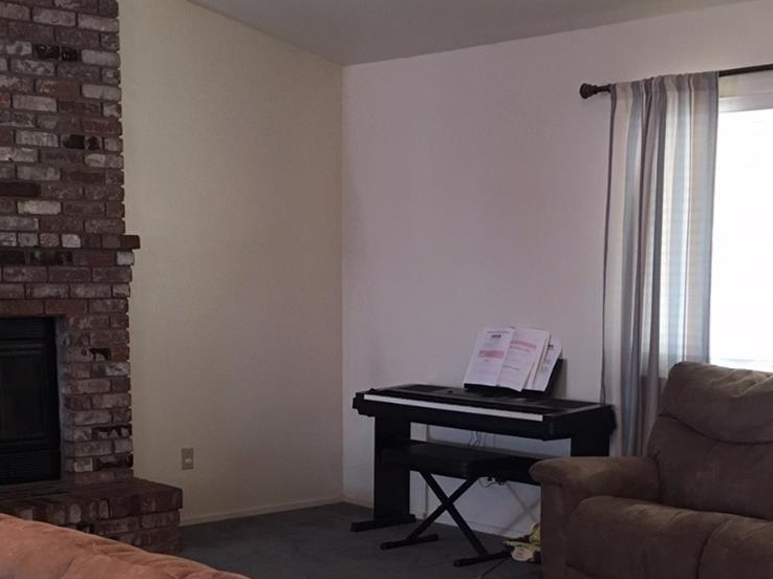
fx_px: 1317
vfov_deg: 24.3
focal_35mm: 59
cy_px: 491
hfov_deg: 32.7
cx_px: 391
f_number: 2.2
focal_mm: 4.15
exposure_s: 1/30
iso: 125
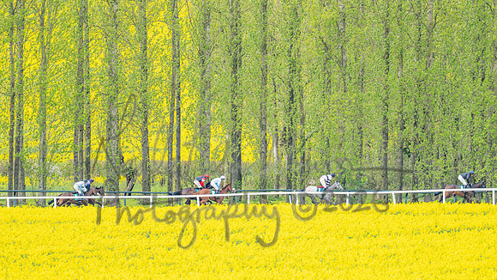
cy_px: 114
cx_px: 233
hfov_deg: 3.2
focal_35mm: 671
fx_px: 8843
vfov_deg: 1.8
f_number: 4.5
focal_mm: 400
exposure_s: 1/1000
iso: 400
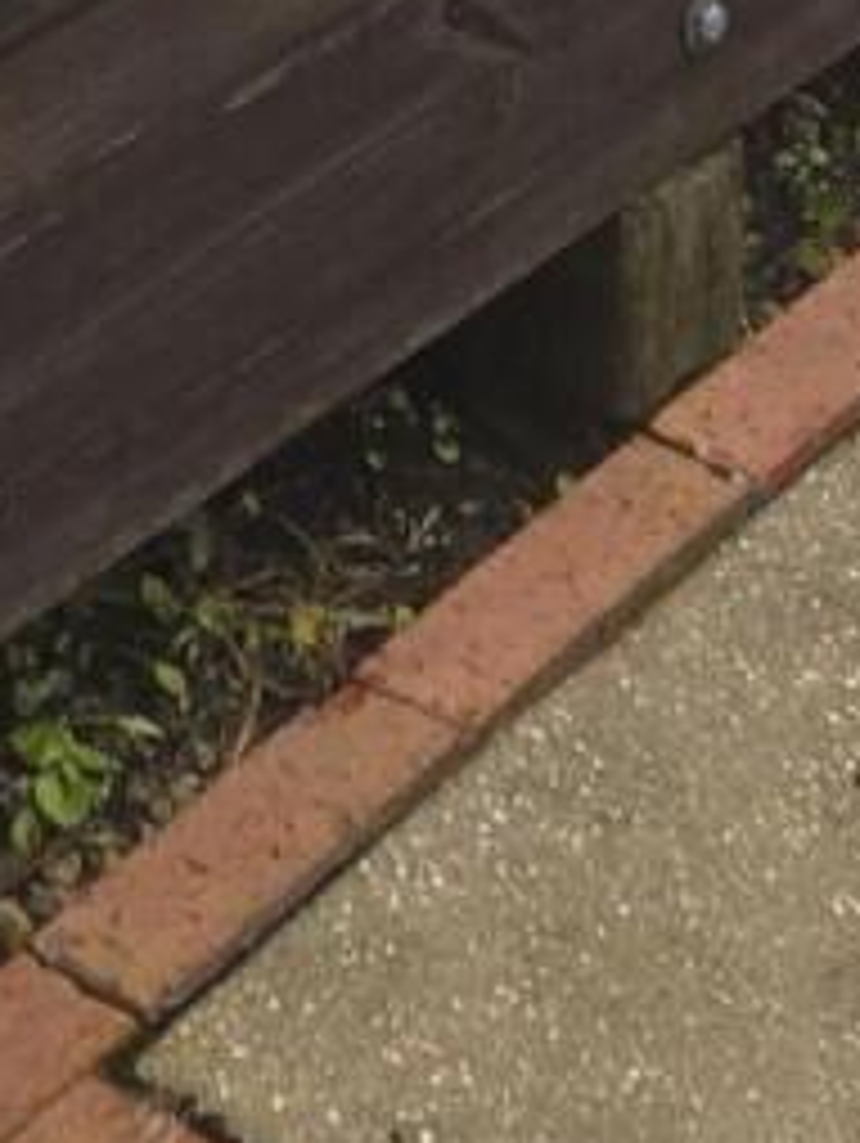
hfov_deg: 8.2
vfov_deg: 9.4
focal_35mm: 181
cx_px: -54
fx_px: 5986
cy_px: -1804
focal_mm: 5.4
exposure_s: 1/601
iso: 25
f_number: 1.8
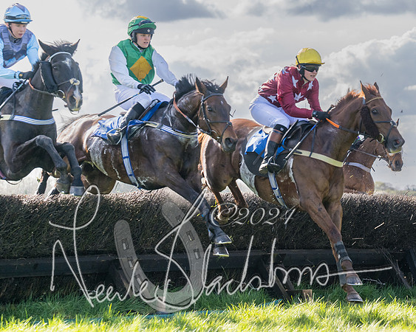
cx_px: 388
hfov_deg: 12.7
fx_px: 1851
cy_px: 125
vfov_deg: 10.3
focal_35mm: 150
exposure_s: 1/2000
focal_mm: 86
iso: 400
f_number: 4
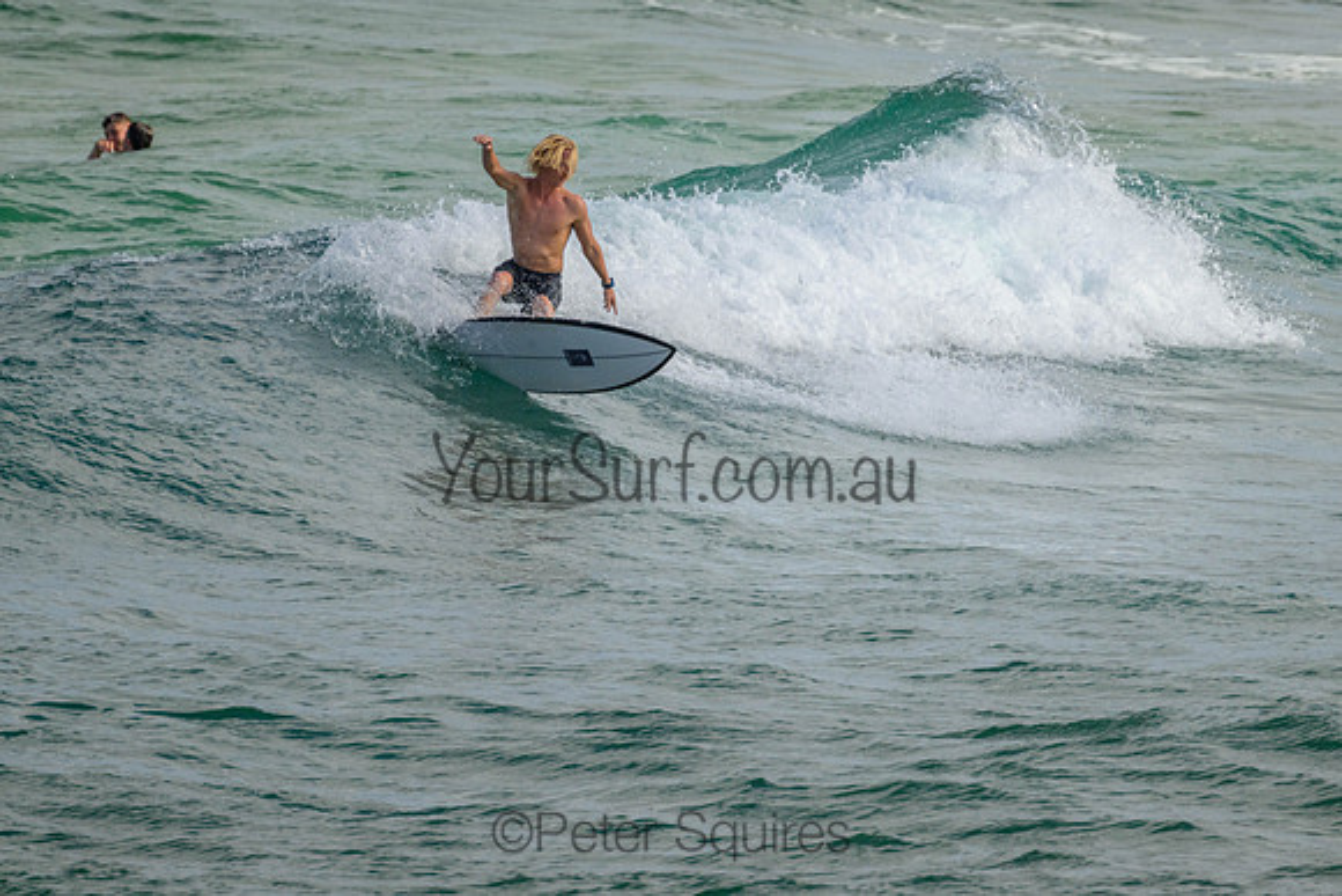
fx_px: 33326
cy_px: 395
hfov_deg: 2.3
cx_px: 750
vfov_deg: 1.5
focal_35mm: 894
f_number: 11
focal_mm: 800
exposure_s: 1/2000
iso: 1100
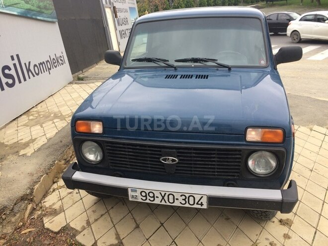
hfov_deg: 61.7
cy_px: 123
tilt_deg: -19.8
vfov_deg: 48.2
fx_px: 275
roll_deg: +7.5
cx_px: 164
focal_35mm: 29
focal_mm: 4.15
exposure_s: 1/101
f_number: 2.2
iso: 32
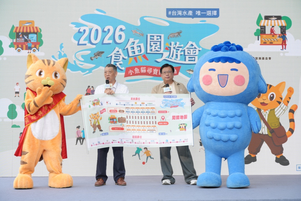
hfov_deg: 30.1
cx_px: 150
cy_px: 100
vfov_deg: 20.3
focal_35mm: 67
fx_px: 560
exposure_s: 1/125
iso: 100
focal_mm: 67
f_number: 4
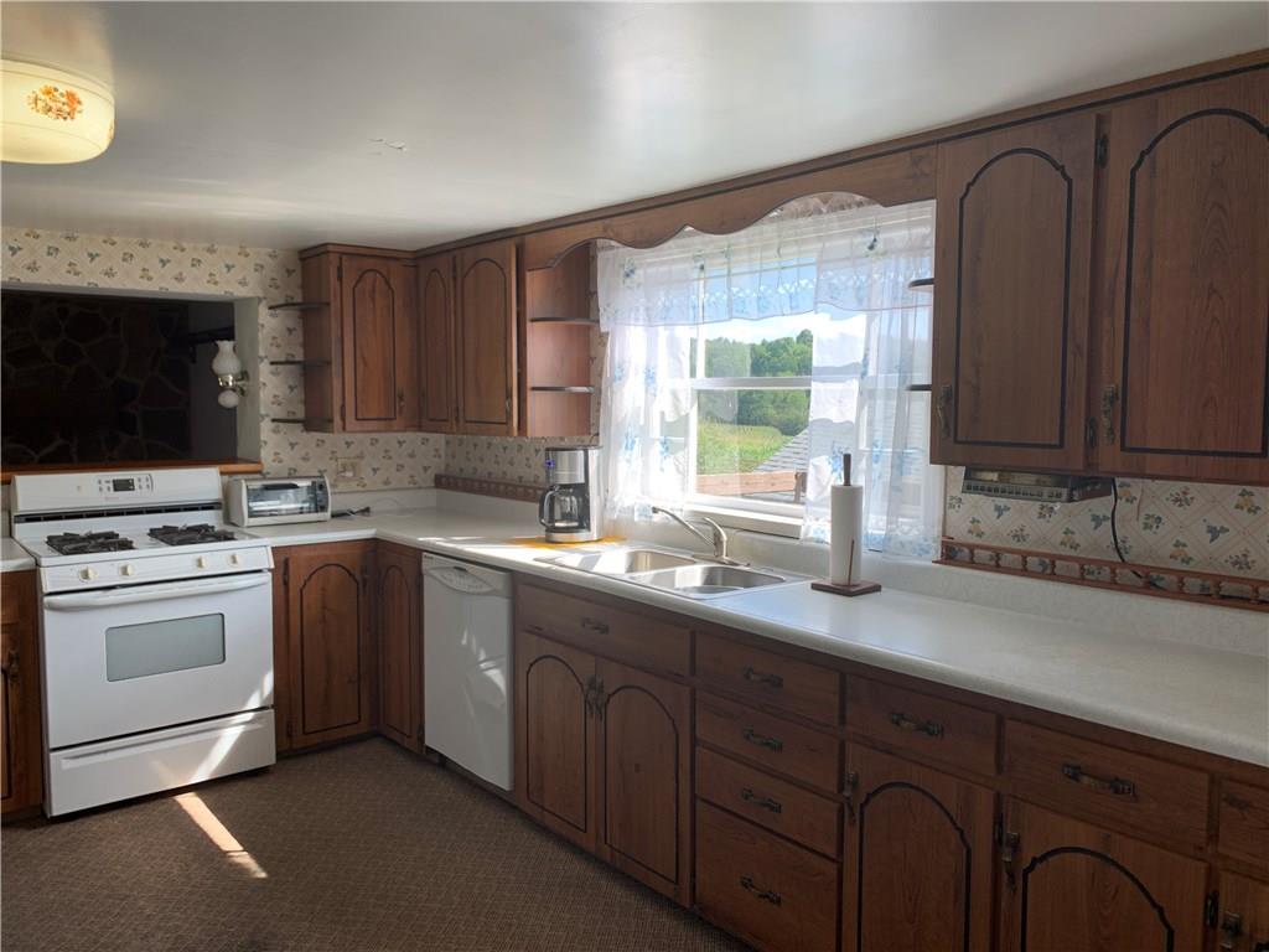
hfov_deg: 67.3
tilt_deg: -2.9
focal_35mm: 26
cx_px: 634
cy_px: 476
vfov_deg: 53.1
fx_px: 953
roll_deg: -0.4
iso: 25
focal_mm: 4.25
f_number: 1.8
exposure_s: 1/182
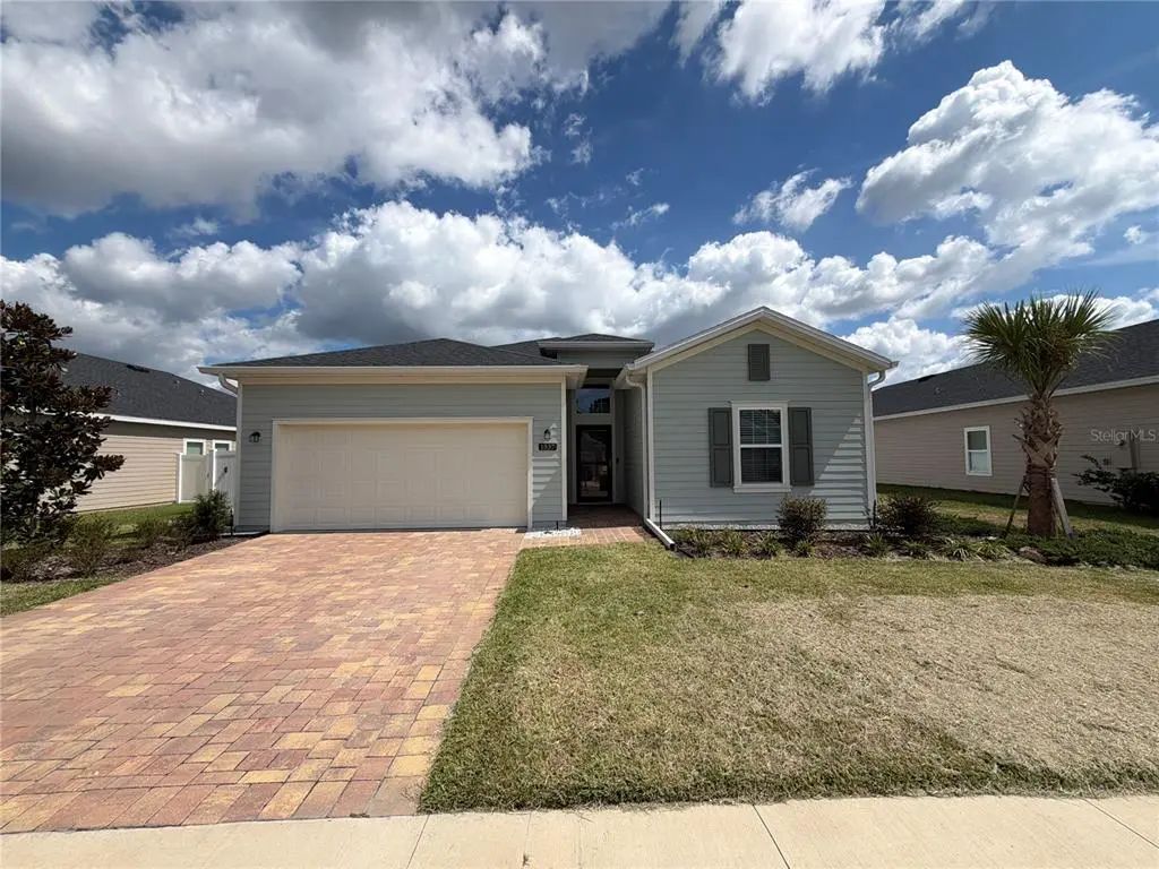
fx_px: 469
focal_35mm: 14
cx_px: 580
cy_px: 434
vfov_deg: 85.7
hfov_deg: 102.1
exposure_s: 1/1613
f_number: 2.2
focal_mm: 2.22
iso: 20
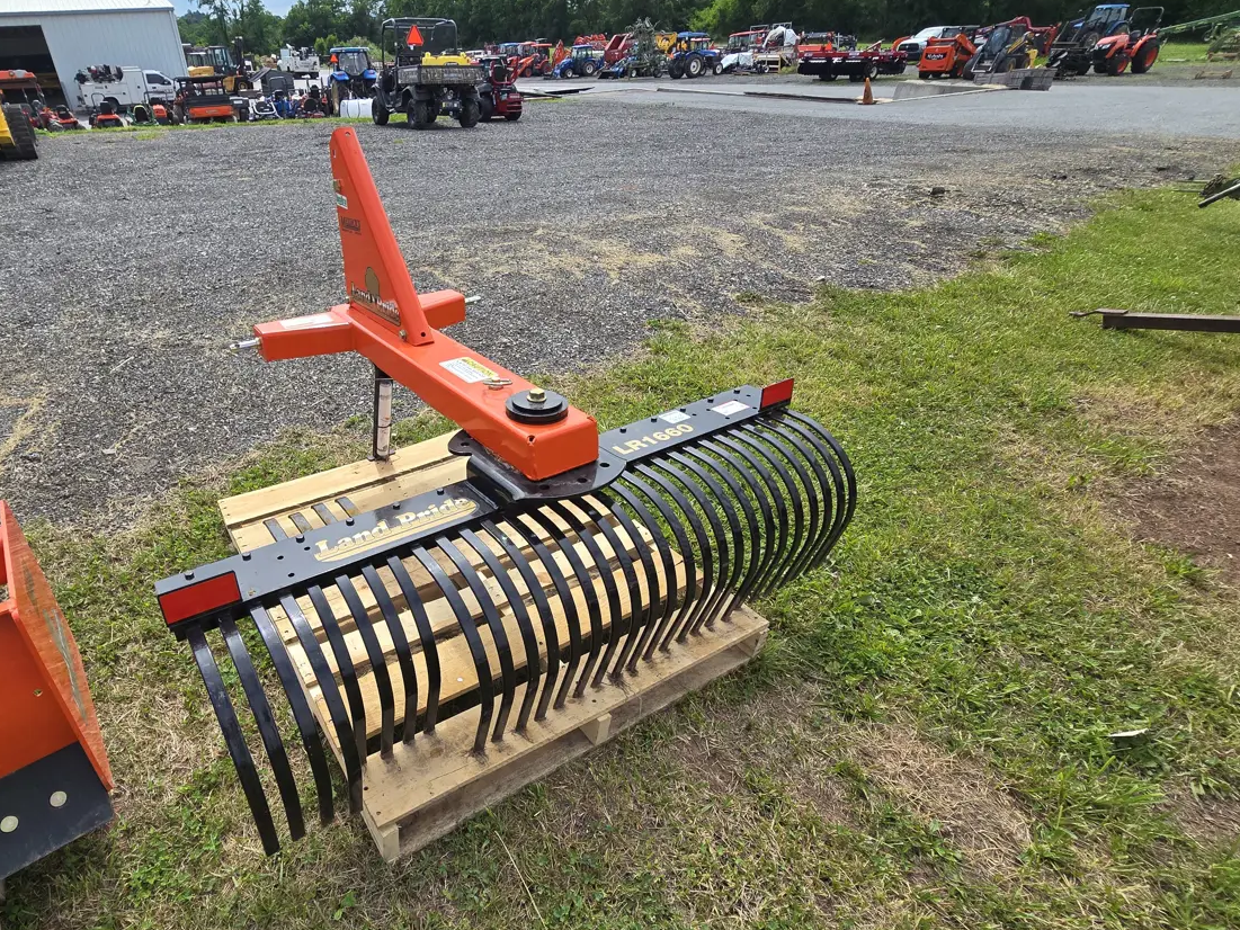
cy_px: 515
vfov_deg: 74.5
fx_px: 609
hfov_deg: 89.2
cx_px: 466
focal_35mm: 17
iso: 50
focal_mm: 2.2
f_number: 2.2
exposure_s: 1/1874
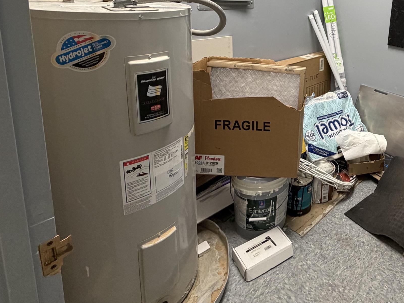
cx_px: 368
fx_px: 315
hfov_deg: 55.9
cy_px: 47
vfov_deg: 47.6
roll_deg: -5.4
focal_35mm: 27
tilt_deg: -11.7
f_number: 2.2
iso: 200
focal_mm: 2.22
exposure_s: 1/60
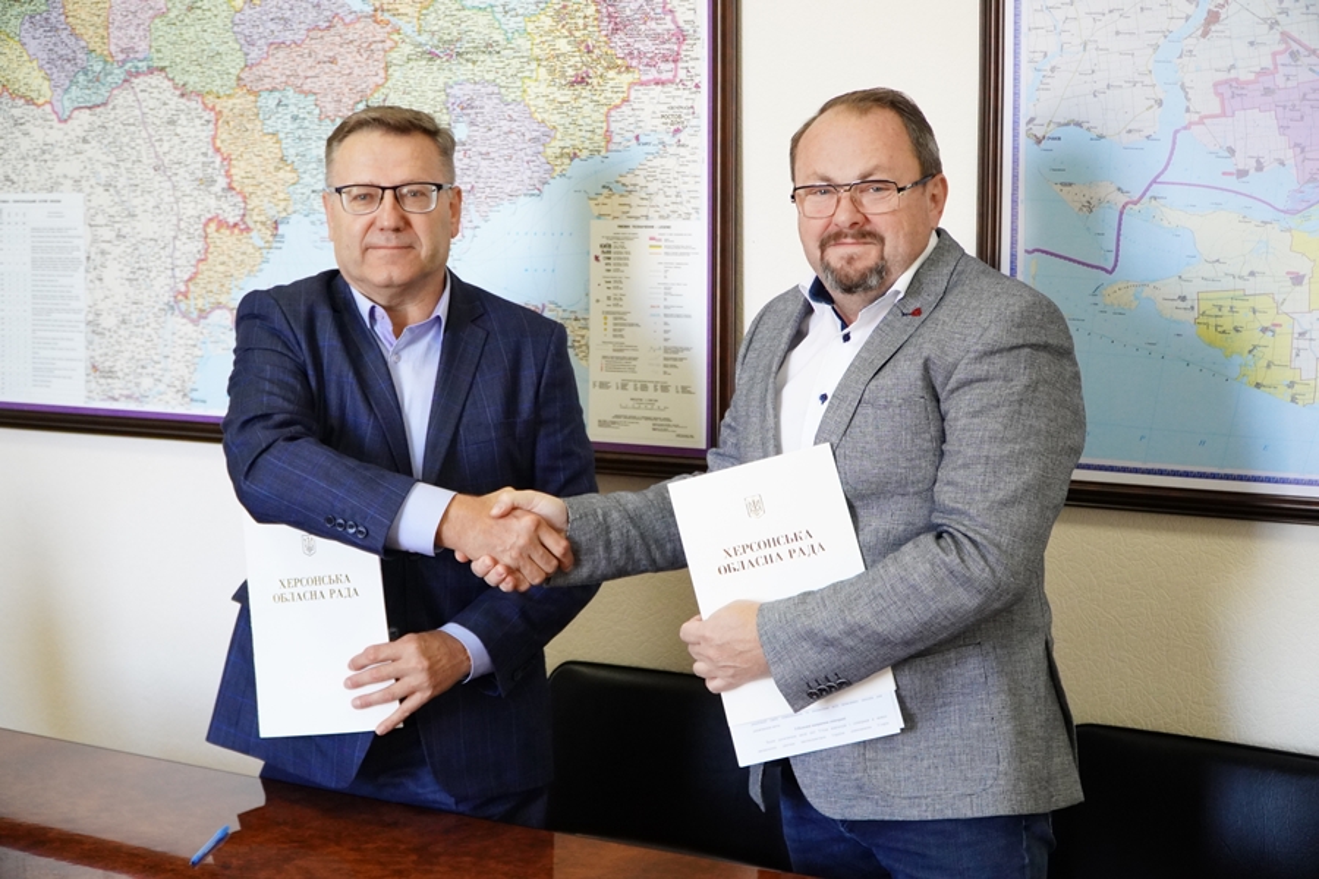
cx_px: 660
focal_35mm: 58
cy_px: 440
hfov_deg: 34.2
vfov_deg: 23.2
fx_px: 2143
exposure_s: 1/160
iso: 2500
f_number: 4
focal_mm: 39
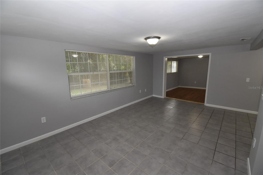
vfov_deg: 77.4
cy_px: 88
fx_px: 110
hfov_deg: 100.4
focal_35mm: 15
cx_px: 132
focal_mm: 10
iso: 1600
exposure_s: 1/80
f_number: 8
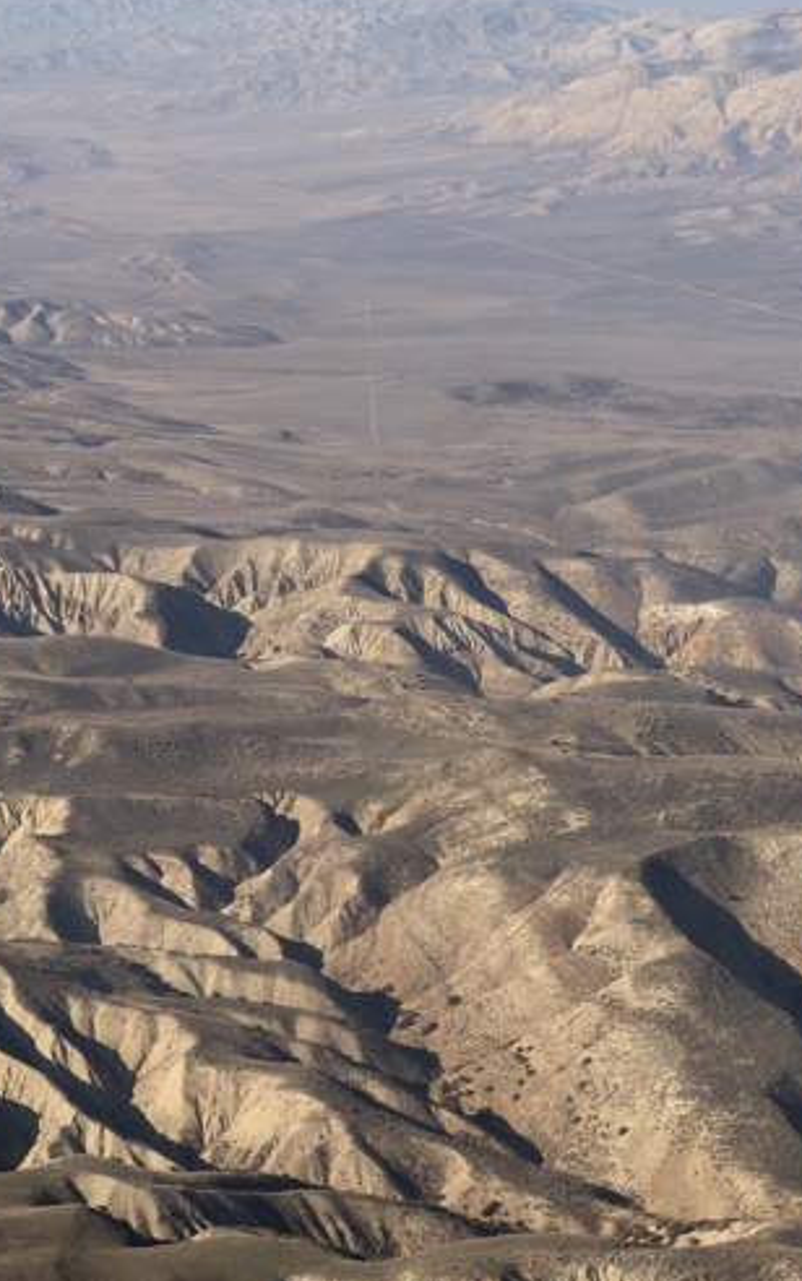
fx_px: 4052
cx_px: 799
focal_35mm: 116
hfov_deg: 11.2
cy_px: 857
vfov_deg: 17.9
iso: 100
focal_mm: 35
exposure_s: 1/250
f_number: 10
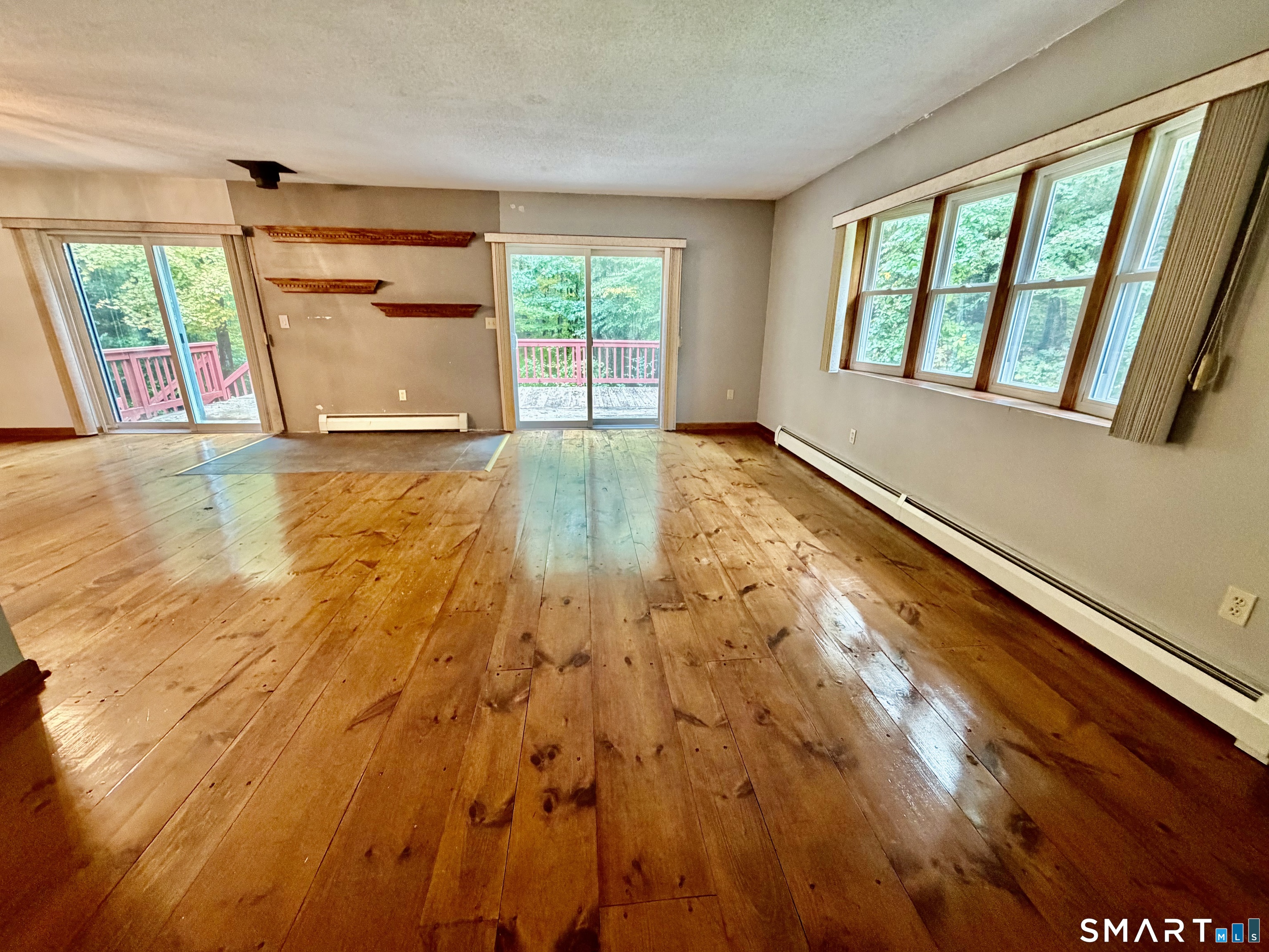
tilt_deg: -17.6
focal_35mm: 14
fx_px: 513
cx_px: 634
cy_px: 476
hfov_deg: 102.1
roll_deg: -0.7
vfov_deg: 85.7
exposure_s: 1/60
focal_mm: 2.22
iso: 500
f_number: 2.2
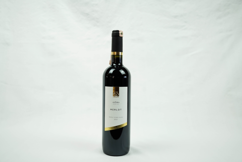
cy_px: 81
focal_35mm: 35
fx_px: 235
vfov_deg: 37.9
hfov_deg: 54.4
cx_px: 121
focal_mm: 35
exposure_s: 1/125
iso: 500
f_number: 4
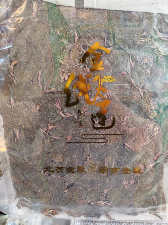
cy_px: 112
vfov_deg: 65.3
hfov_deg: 51.3
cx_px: 84
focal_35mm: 27
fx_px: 175
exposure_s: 1/100
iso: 640
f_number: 1.95
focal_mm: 5.52
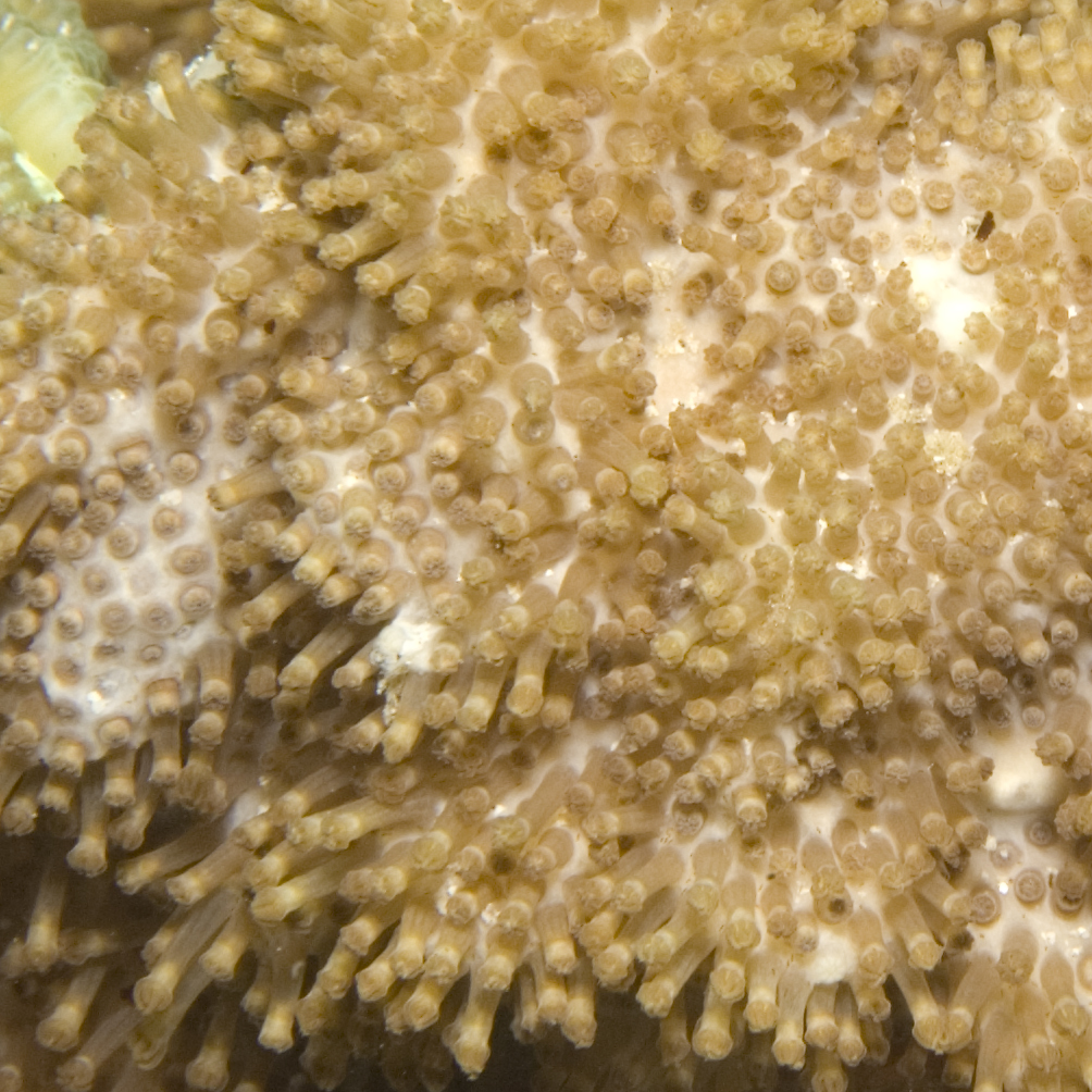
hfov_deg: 5.4
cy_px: 448
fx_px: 11573
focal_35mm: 324
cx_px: 1079
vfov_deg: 5.4
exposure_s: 1/200
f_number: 22
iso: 400
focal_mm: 85
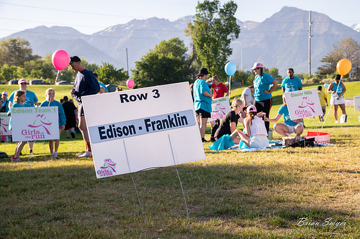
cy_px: 120
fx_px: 728
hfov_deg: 27.8
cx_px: 184
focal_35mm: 73
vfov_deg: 18.7
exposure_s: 1/400
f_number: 9
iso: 500
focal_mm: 70
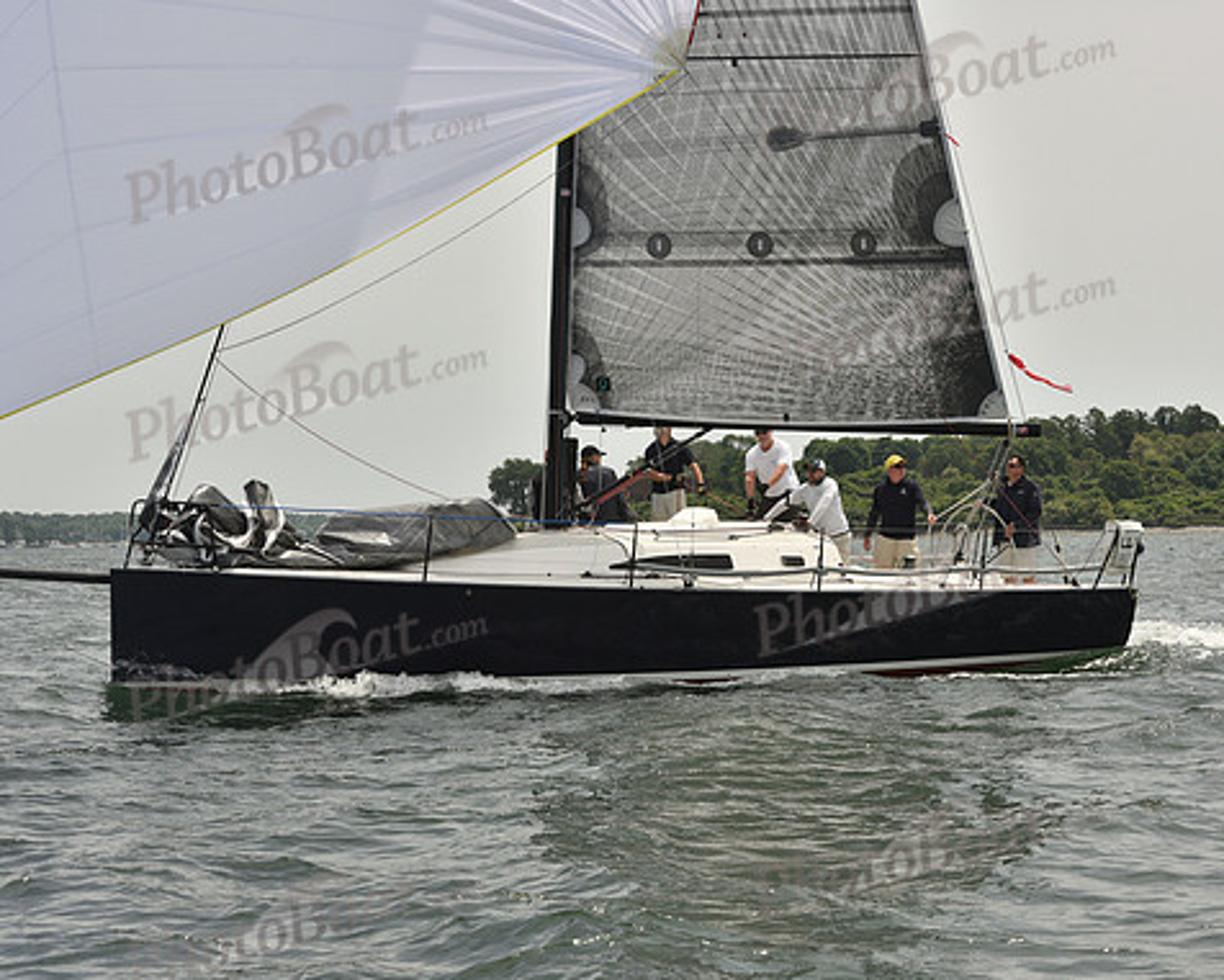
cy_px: 493
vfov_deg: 19.2
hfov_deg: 23.8
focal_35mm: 80
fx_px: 2899
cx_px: 622
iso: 400
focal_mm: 70
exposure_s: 1/1000
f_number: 11
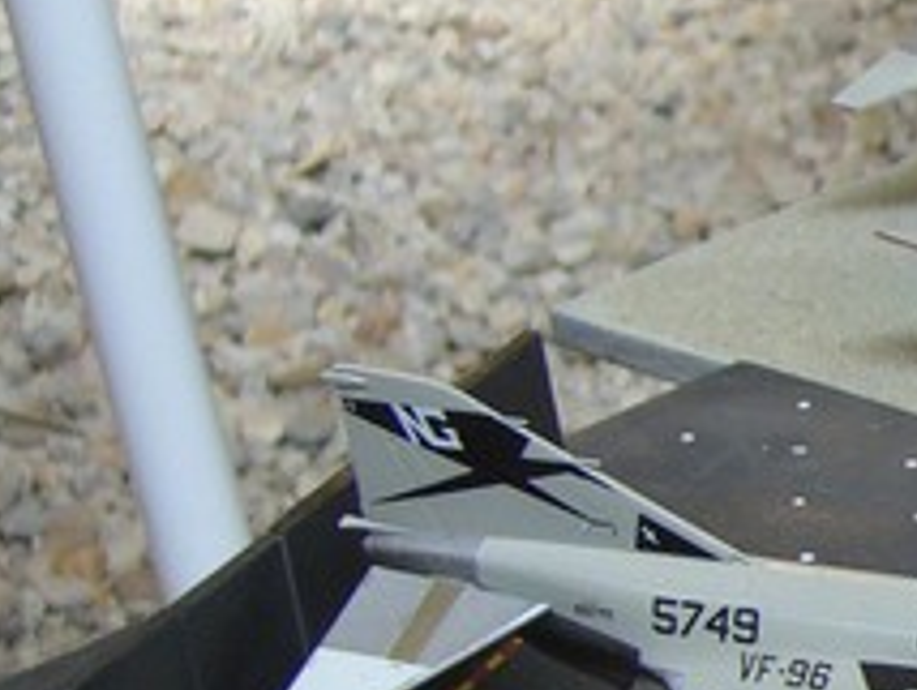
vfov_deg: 10.4
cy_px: 587
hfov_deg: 12.6
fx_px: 3766
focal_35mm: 142
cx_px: 1688
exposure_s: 1/125
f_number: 2.8
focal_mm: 7.9
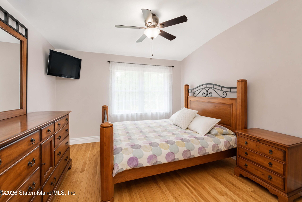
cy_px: 101
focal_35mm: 15
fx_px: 126
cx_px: 151
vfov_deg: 77.3
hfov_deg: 100.4
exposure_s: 1/80
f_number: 8
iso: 2000
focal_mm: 10
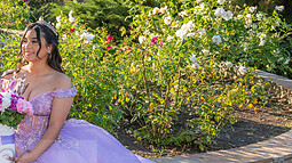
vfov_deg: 12.8
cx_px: 0
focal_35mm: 93
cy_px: 167
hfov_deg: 22.1
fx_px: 720
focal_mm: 39
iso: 200
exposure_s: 1/200
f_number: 5.6
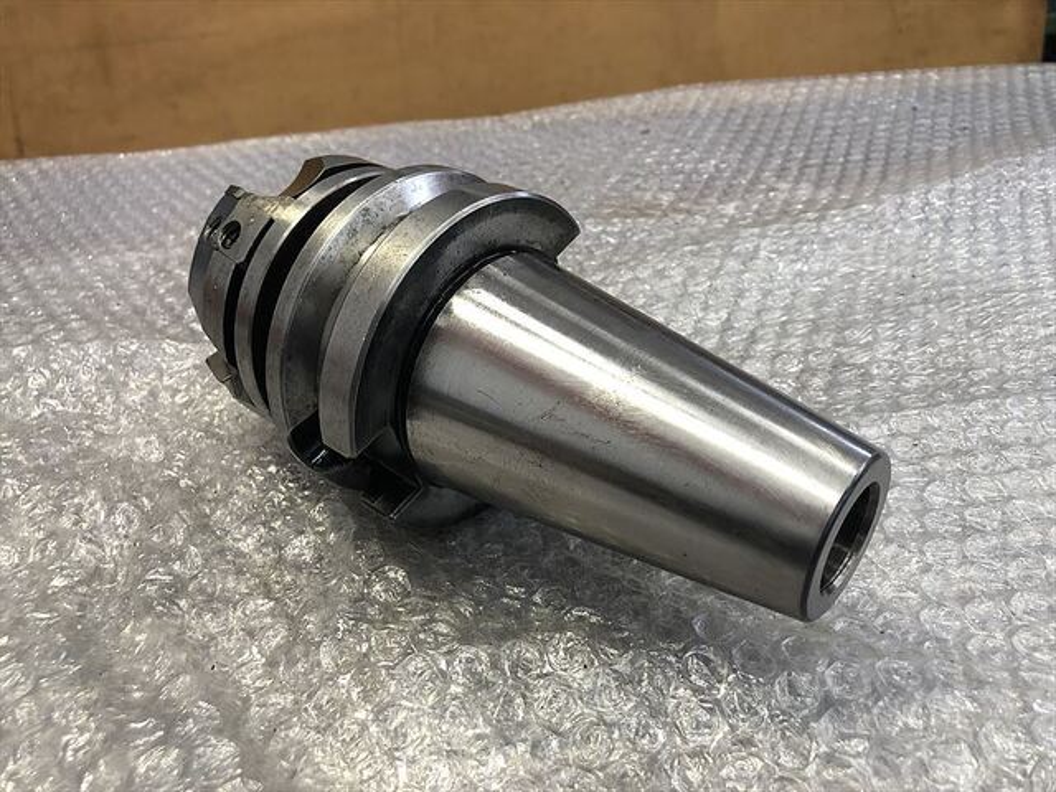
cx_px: 528
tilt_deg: -37.2
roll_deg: +4.3
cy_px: 396
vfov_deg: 49.7
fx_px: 854
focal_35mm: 28
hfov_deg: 63.4
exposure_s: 1/33
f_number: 1.8
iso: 32
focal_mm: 3.99
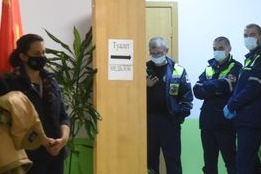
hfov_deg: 6.3
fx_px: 2371
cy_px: 98
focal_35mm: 327
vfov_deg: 4.2
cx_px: 261
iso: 12800
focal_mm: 122
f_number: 5
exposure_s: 1/500
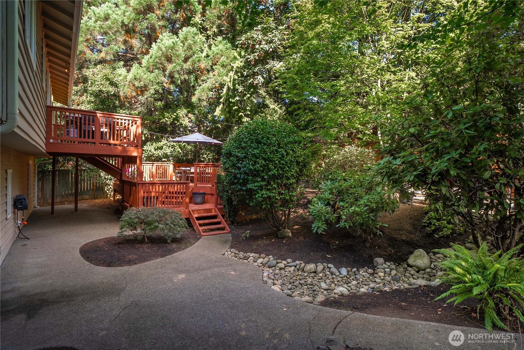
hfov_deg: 90.0
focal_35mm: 18
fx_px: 262
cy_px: 175
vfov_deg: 67.4
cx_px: 262
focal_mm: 18
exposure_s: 1/30
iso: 125
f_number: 7.1
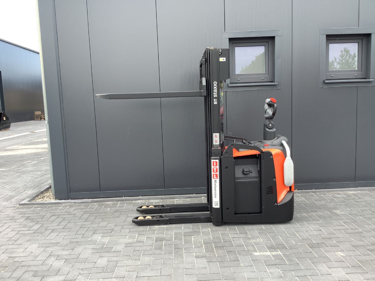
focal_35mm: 31
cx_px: 188
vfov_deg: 45.4
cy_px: 140
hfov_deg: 58.4
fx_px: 336
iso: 25
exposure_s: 1/127
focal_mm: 3.3
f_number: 2.4
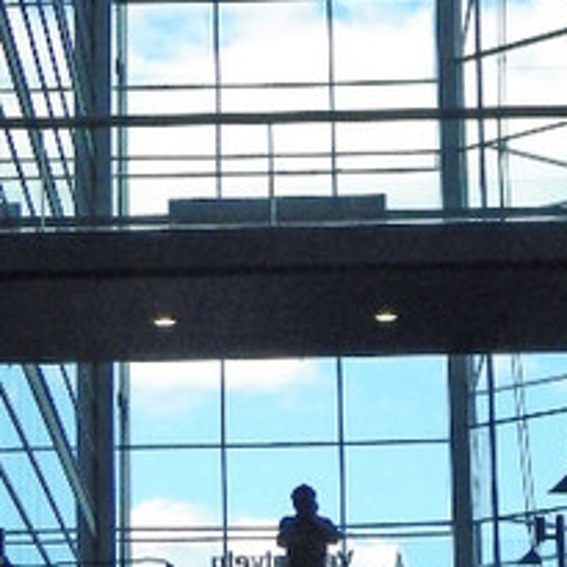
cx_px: 203
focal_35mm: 194
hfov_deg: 9.0
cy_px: 14
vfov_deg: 9.0
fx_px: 3595
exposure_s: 1/1000
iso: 400
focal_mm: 9
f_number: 3.8
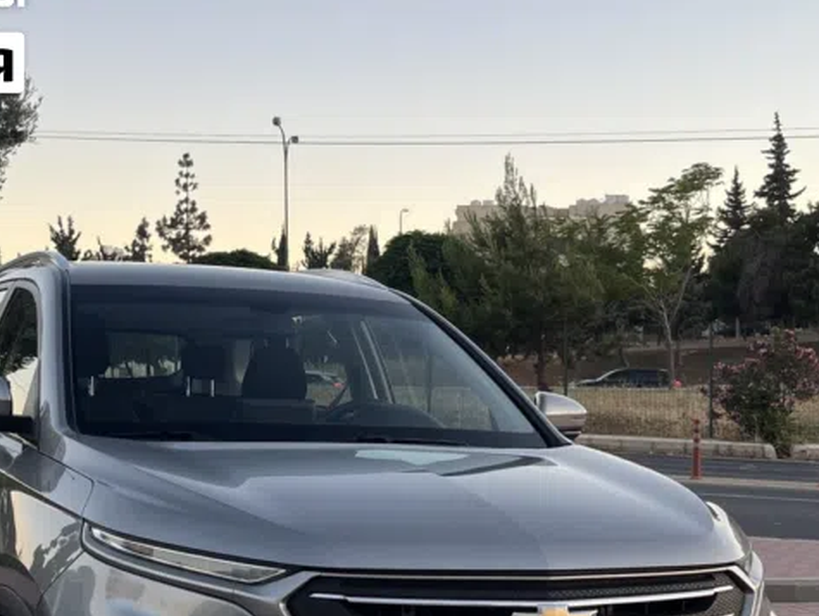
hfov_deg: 51.8
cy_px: 342
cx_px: 284
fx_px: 829
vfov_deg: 40.7
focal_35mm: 35
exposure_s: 1/215
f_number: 1.6
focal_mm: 5.1
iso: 40
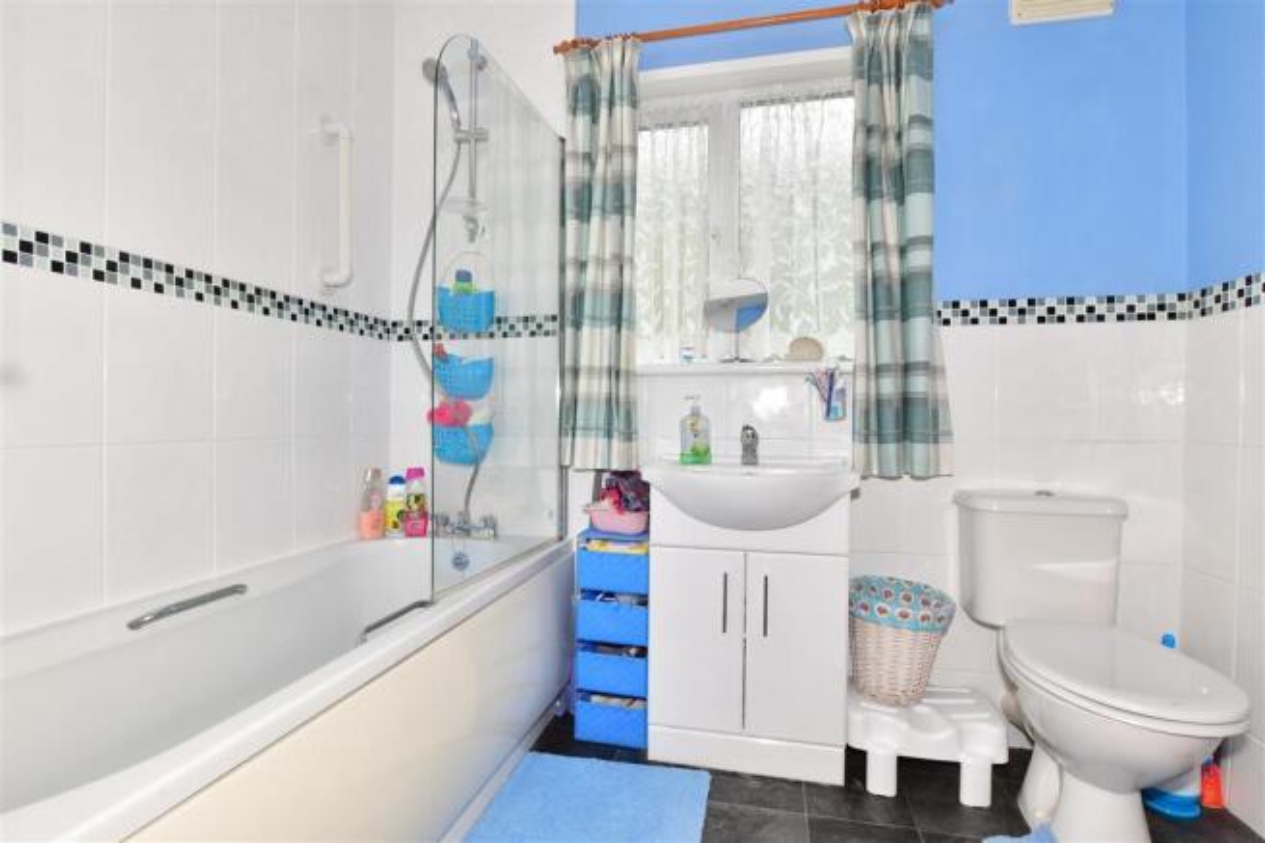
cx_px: 632
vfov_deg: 77.3
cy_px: 422
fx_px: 527
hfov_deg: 100.4
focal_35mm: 15
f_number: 8
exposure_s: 1/10
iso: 200
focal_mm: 10
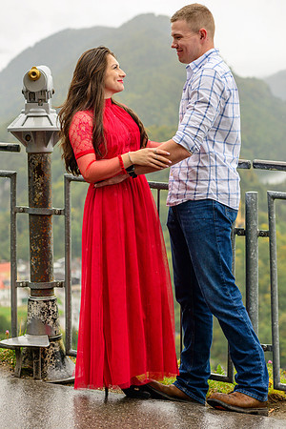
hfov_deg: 17.1
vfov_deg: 25.4
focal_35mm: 80
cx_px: 143
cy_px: 214
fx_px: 953
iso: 800
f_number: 4.5
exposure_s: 1/1250
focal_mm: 80
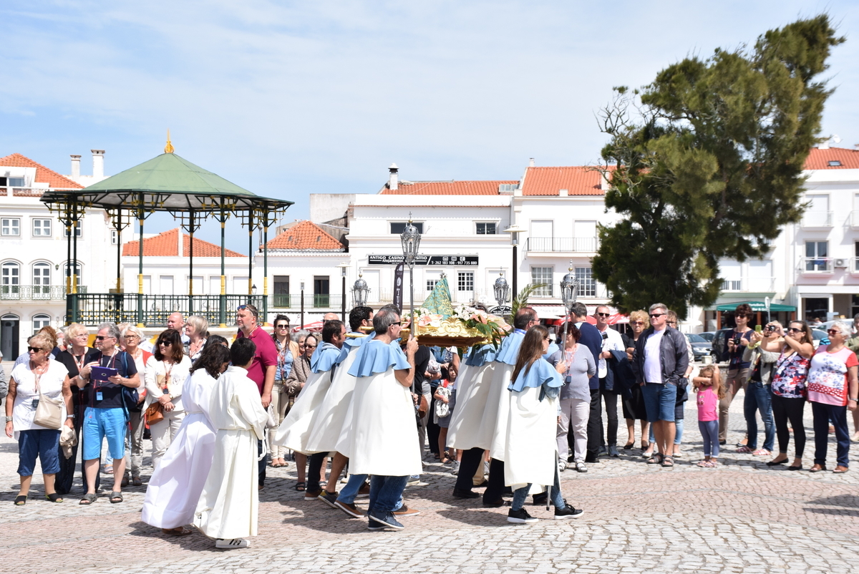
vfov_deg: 25.8
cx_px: 430
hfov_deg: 37.8
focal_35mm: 52
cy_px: 287
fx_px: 1254
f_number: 11
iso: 400
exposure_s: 1/640
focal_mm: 35
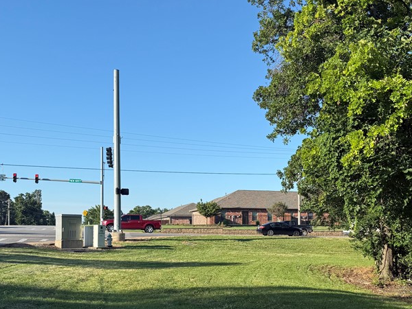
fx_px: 488
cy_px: 216
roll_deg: -0.8
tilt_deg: +1.7
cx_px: 280
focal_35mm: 41
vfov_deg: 34.7
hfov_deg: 45.0
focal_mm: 6.76
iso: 80
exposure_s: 1/2525
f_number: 1.78
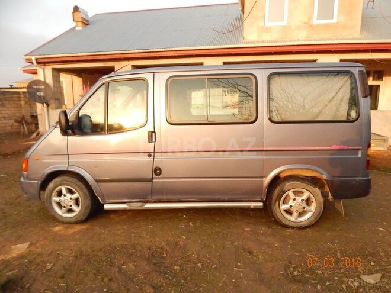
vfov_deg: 61.1
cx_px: 196
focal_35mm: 22
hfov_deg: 76.4
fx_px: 248
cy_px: 146
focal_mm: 4
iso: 1600
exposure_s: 1/640
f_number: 6
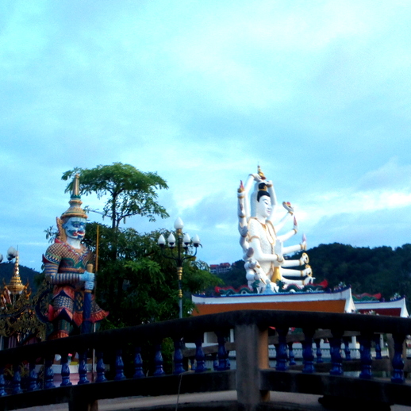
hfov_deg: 39.2
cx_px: 195
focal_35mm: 43
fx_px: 578
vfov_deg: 39.2
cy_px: 204
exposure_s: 1/6
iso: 100
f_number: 4.1
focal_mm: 6.53
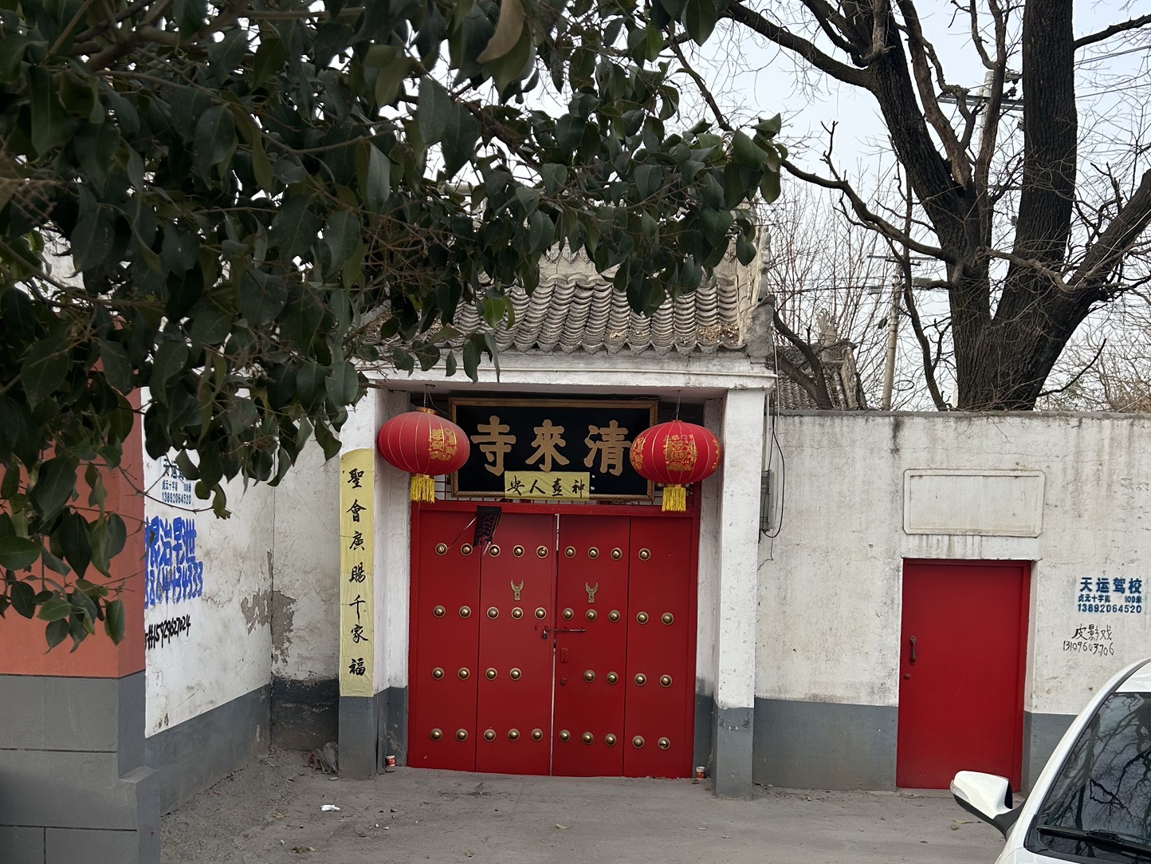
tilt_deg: -5.7
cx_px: 581
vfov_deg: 39.1
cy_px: 592
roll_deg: -0.4
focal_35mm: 36
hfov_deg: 51.4
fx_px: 1197
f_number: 1.5
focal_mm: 5.7
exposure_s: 1/808
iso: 50
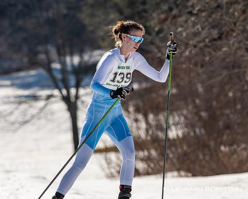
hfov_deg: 3.8
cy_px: 100
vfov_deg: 3.1
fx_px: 3719
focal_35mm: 507
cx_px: 137
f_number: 7.1
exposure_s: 1/2000
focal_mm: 300
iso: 400
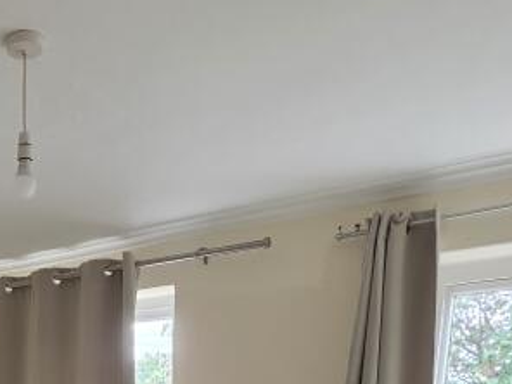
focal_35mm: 45
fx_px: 666
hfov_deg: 38.4
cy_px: 581
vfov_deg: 24.6
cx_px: 28
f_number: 1.9
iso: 125
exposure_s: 1/100
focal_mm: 2.2
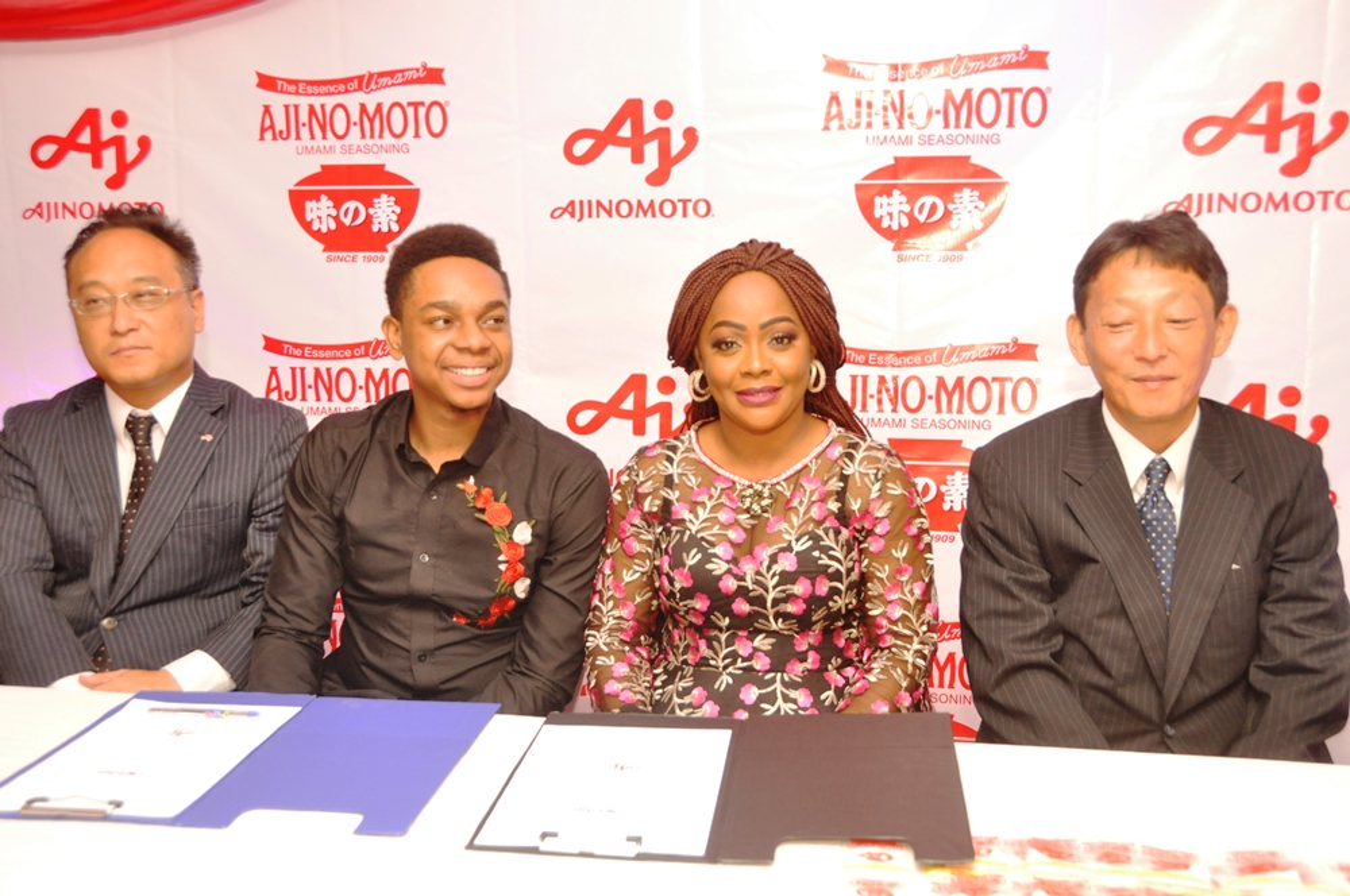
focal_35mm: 36
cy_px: 448
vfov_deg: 36.8
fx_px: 1348
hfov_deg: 53.2
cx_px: 675
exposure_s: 1/125
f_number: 5.6
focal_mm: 24
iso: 1000
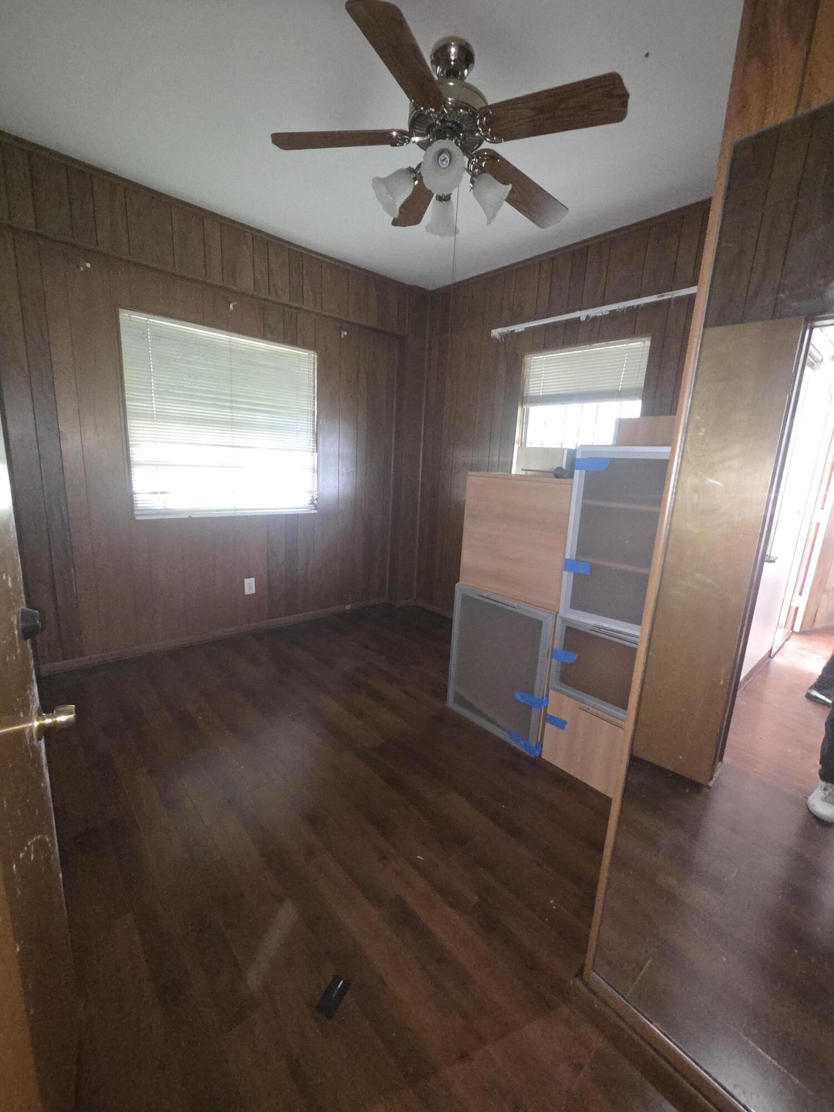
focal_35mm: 13
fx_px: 418
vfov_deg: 106.2
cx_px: 417
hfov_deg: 89.9
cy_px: 556
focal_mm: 2.2
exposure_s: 1/21.7
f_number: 2.2
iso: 640
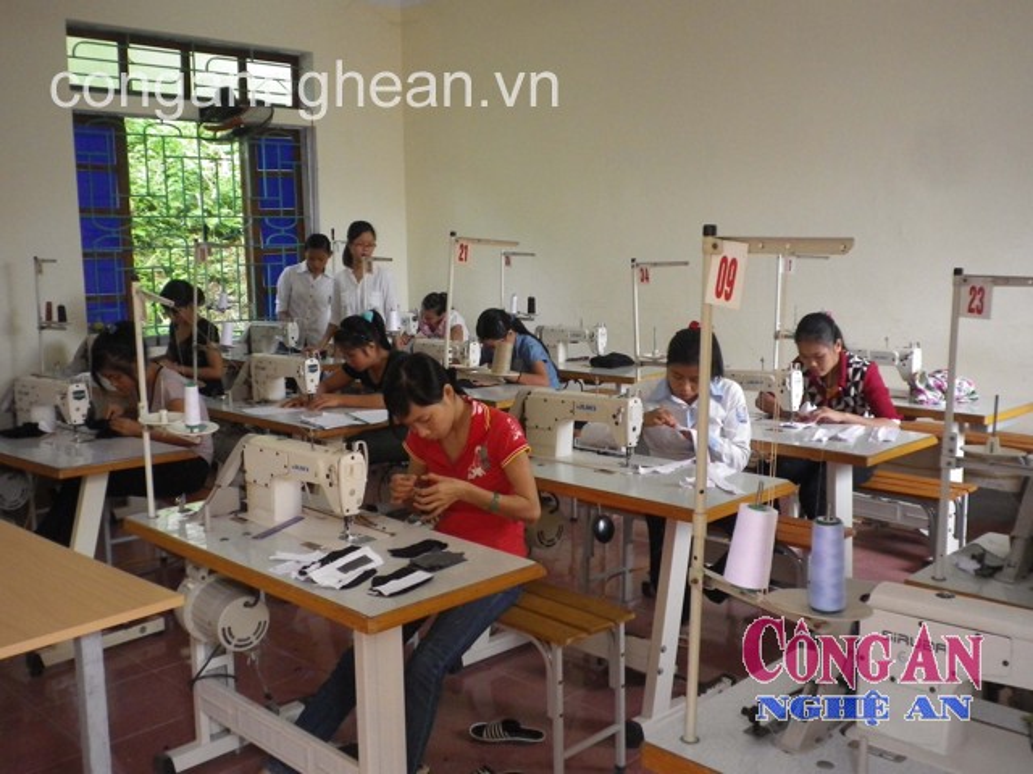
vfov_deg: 40.7
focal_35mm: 35
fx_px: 1044
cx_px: 516
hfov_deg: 52.6
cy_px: 387
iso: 500
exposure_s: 1/100
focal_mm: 6.36
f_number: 3.9
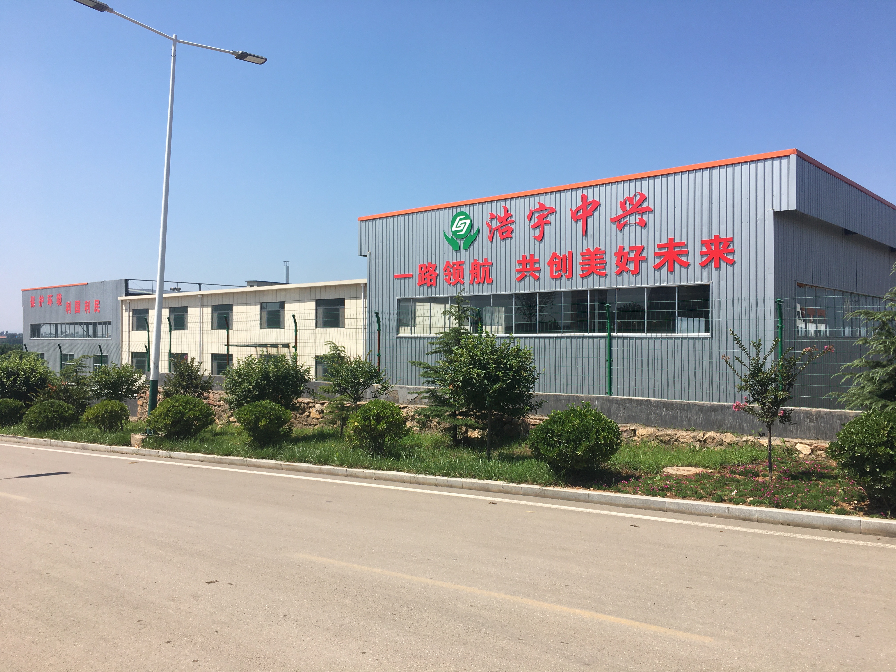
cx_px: 448
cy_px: 336
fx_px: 751
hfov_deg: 61.7
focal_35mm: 29
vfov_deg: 48.2
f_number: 2.2
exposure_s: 1/1748
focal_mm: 4.15
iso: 25
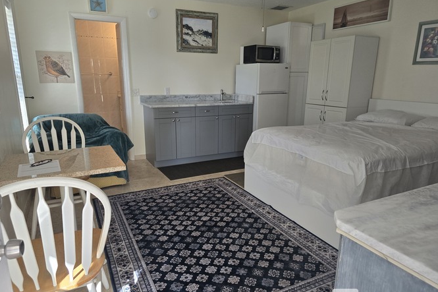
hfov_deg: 73.8
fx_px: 292
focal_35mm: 24
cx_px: 219
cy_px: 150
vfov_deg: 53.1
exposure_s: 1/180
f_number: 1.7
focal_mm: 6.3
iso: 160
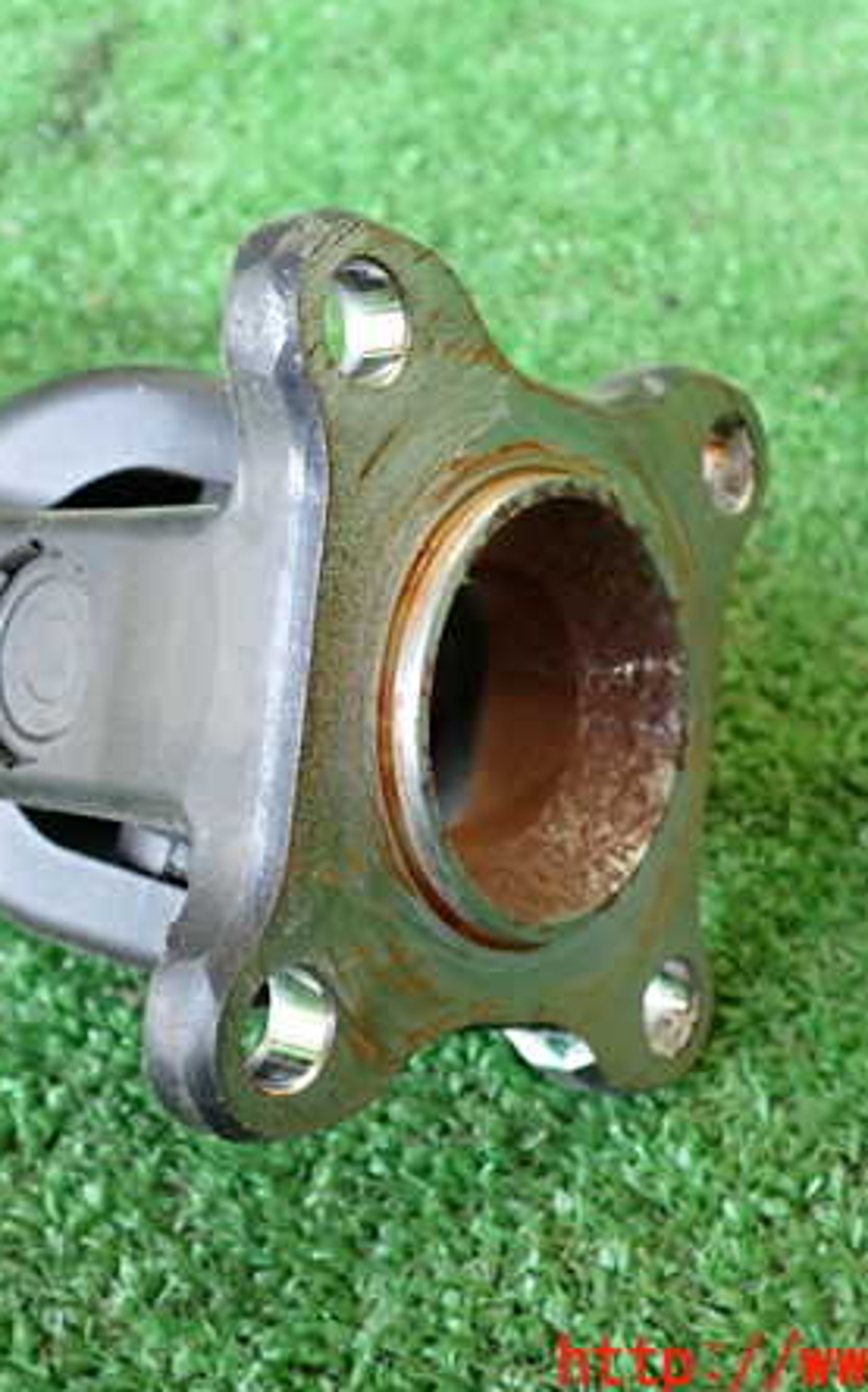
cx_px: 326
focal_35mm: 43
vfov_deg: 46.2
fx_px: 1630
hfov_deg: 29.7
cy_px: 699
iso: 400
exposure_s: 1/30
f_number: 2.3
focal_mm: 5.4
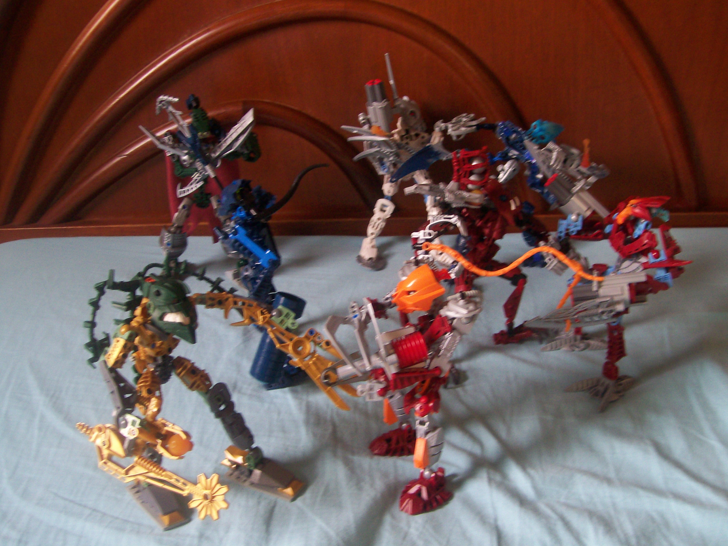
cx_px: 364
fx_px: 757
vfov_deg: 39.7
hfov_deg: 51.4
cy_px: 273
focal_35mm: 36
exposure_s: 1/32
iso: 113
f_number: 2.7
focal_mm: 6
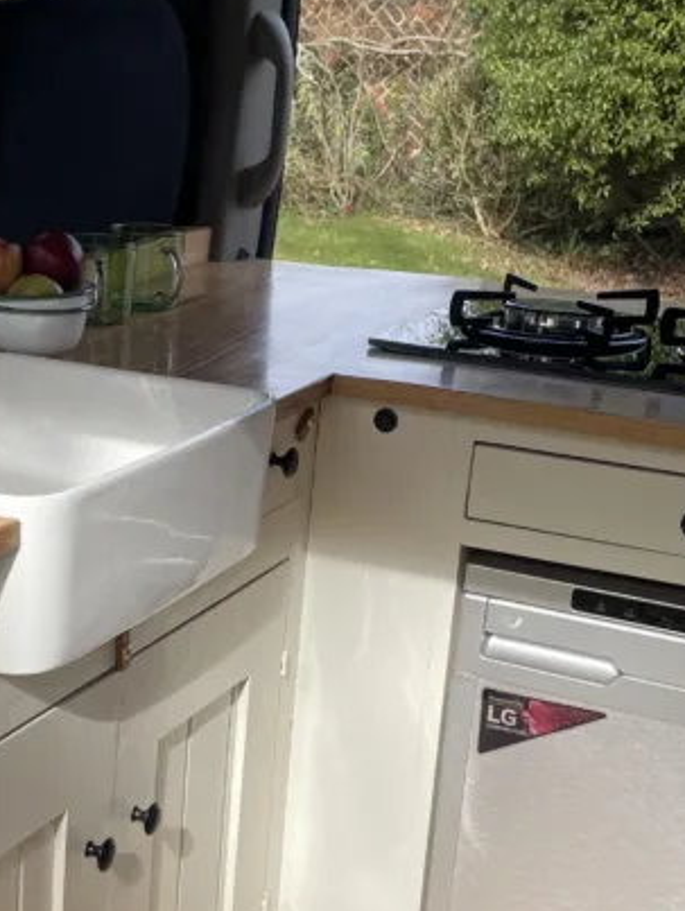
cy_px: 597
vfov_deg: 29.2
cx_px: -81
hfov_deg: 21.1
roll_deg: -1.2
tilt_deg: -18.7
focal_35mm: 66
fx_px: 1739
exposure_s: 1/932
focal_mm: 4.2
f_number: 1.6
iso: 32
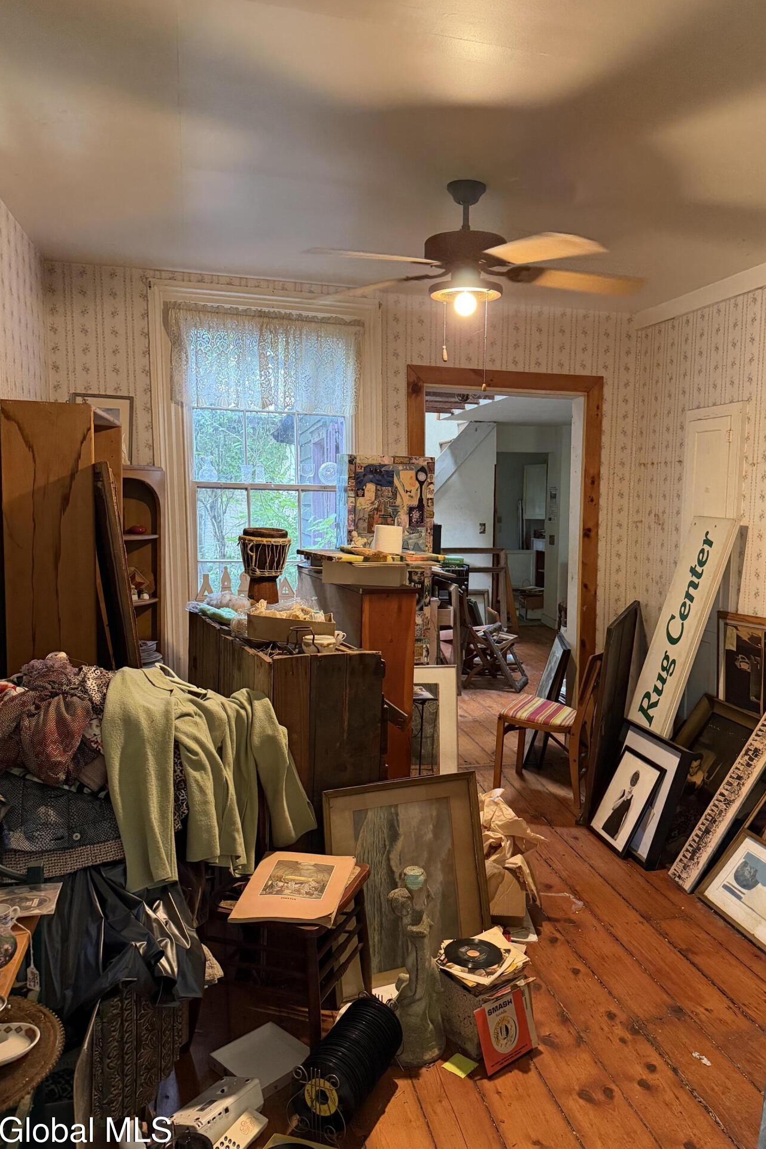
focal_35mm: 26
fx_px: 830
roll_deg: +0.2
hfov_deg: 49.4
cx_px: 443
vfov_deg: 69.4
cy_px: 586
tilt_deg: -7.9
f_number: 1.78
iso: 640
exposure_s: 1/60
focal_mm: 6.76
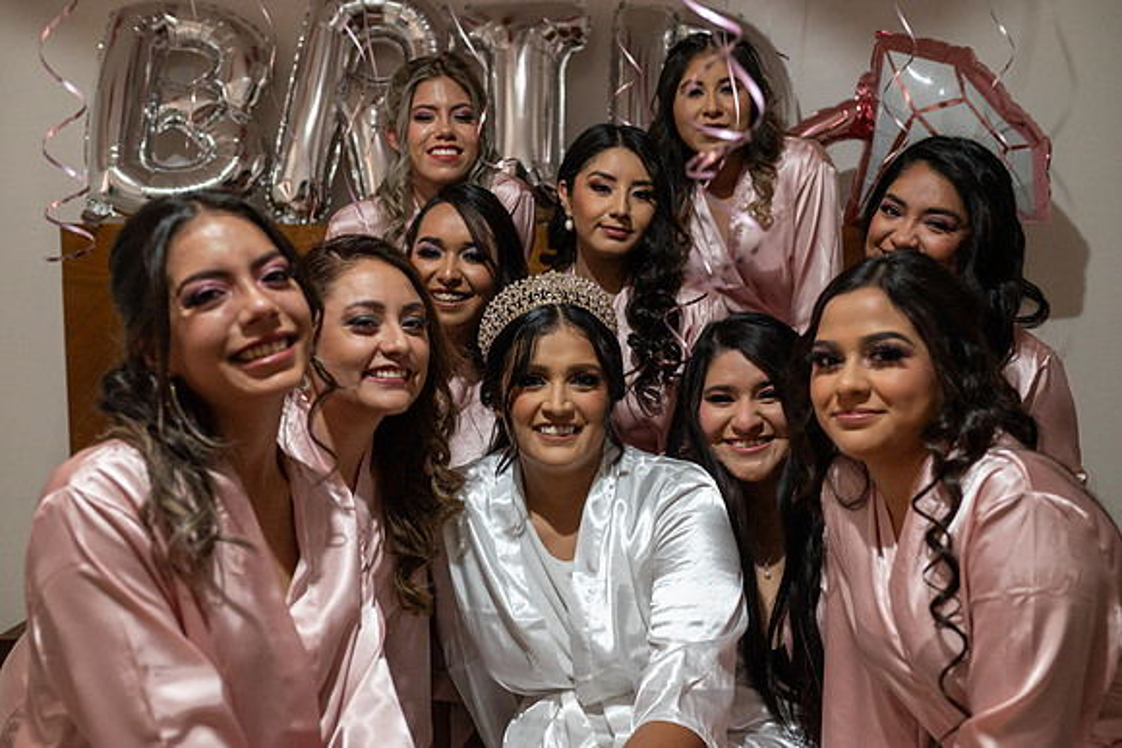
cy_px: 374
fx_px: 1091
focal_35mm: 35
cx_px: 561
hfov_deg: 54.4
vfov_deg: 37.9
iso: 1600
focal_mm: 35
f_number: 3.5
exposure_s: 1/125
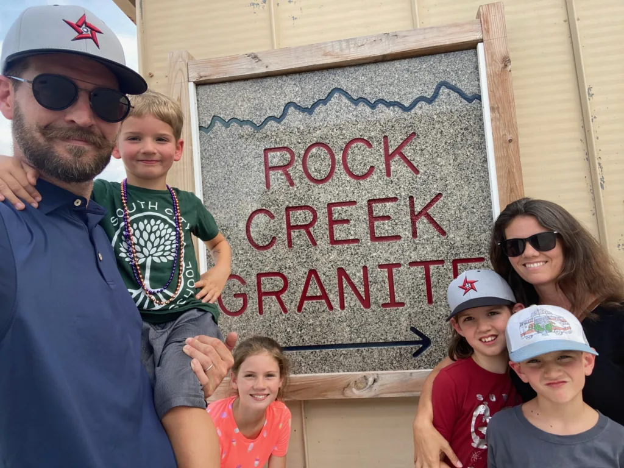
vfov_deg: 58.9
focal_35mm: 23
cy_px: 234
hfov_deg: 73.9
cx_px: 312
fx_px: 415
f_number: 2.2
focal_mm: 2.71
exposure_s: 1/122
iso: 25
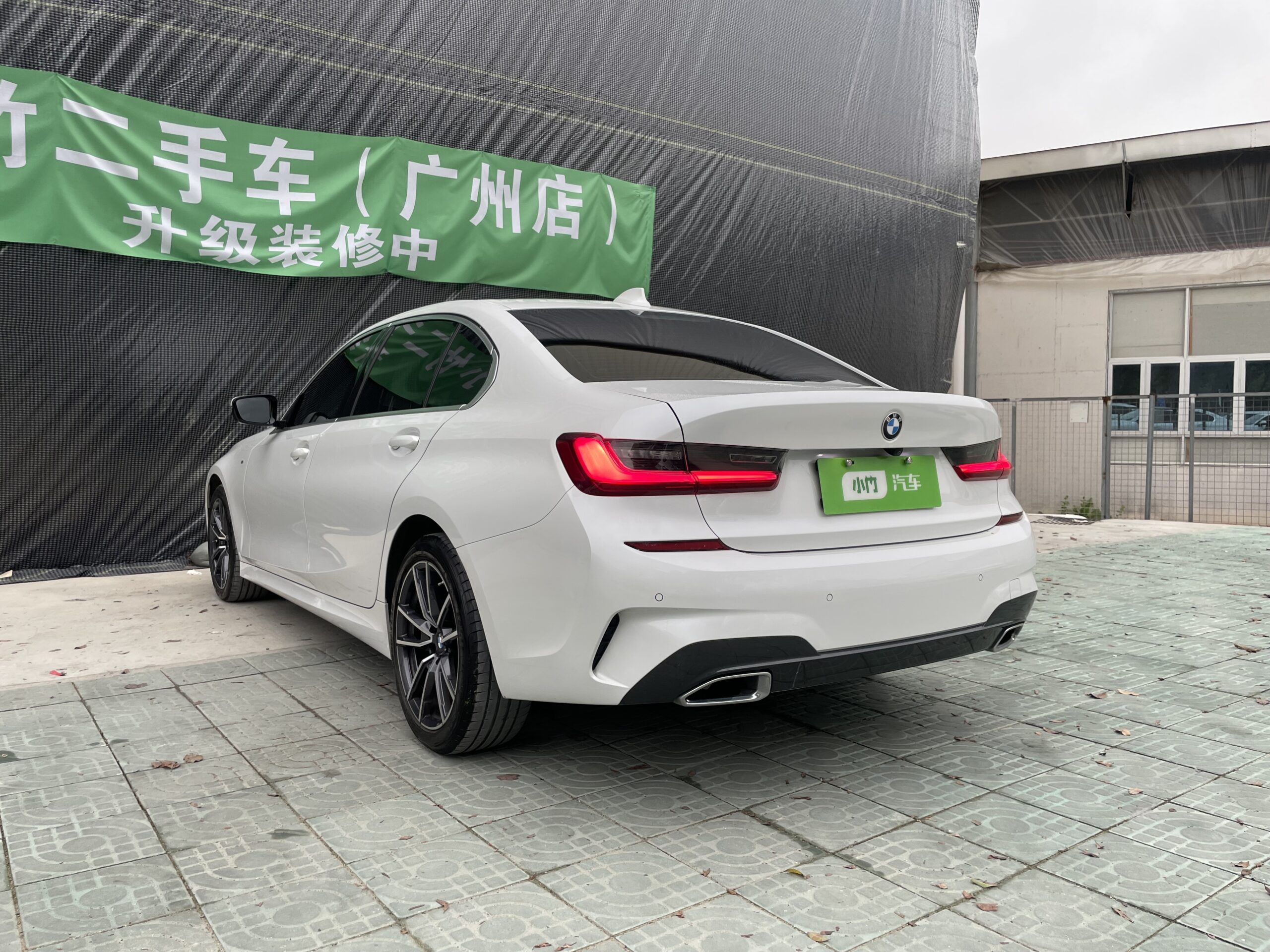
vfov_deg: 53.1
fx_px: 954
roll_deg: -0.3
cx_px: 635
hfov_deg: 67.3
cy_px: 476
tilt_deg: -3.5
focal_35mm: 26
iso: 50
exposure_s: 1/121
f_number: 1.6
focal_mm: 4.2
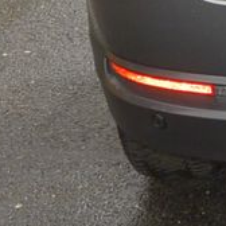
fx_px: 1034
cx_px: 503
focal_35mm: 140
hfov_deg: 10.9
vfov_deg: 11.9
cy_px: -123
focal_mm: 10
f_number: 4.5
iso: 160
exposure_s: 1/250
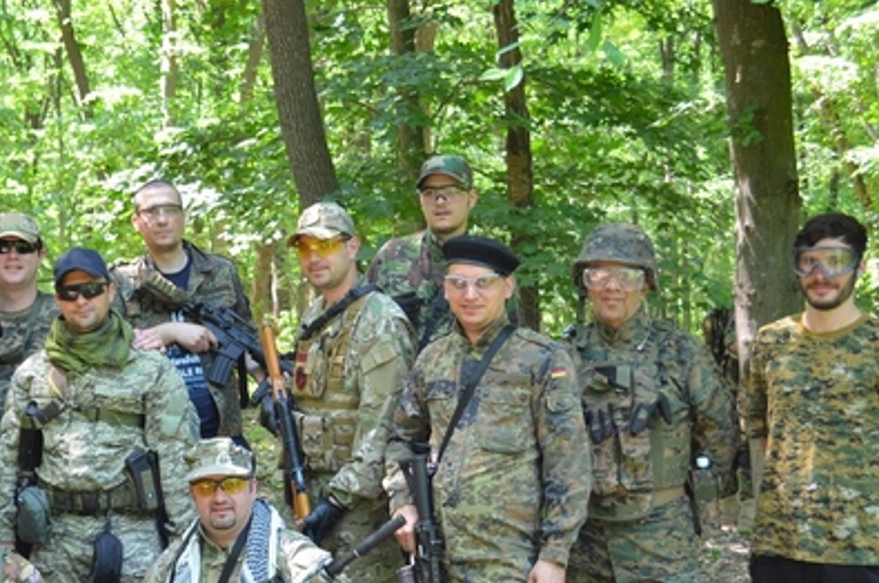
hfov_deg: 29.3
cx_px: 243
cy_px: 445
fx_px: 1658
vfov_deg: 19.8
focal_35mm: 68
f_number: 4.5
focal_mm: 28
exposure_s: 1/60
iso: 450
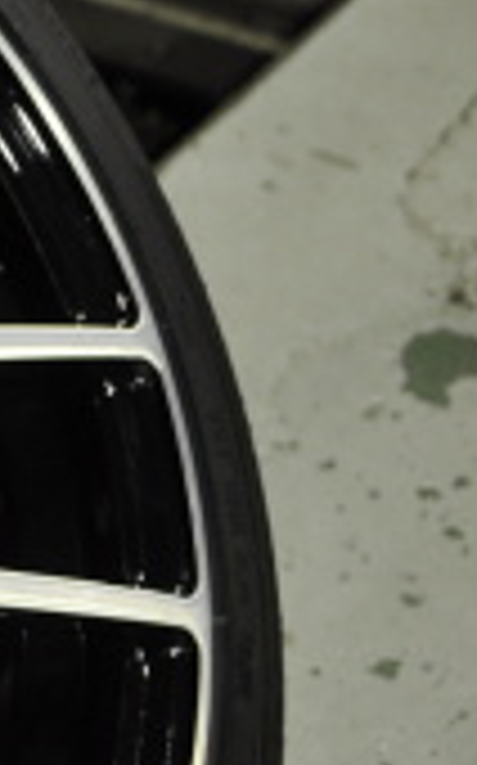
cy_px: 479
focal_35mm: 95
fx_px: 1979
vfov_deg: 21.8
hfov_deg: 11.9
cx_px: -558
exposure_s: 1/15
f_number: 4
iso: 400
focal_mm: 18
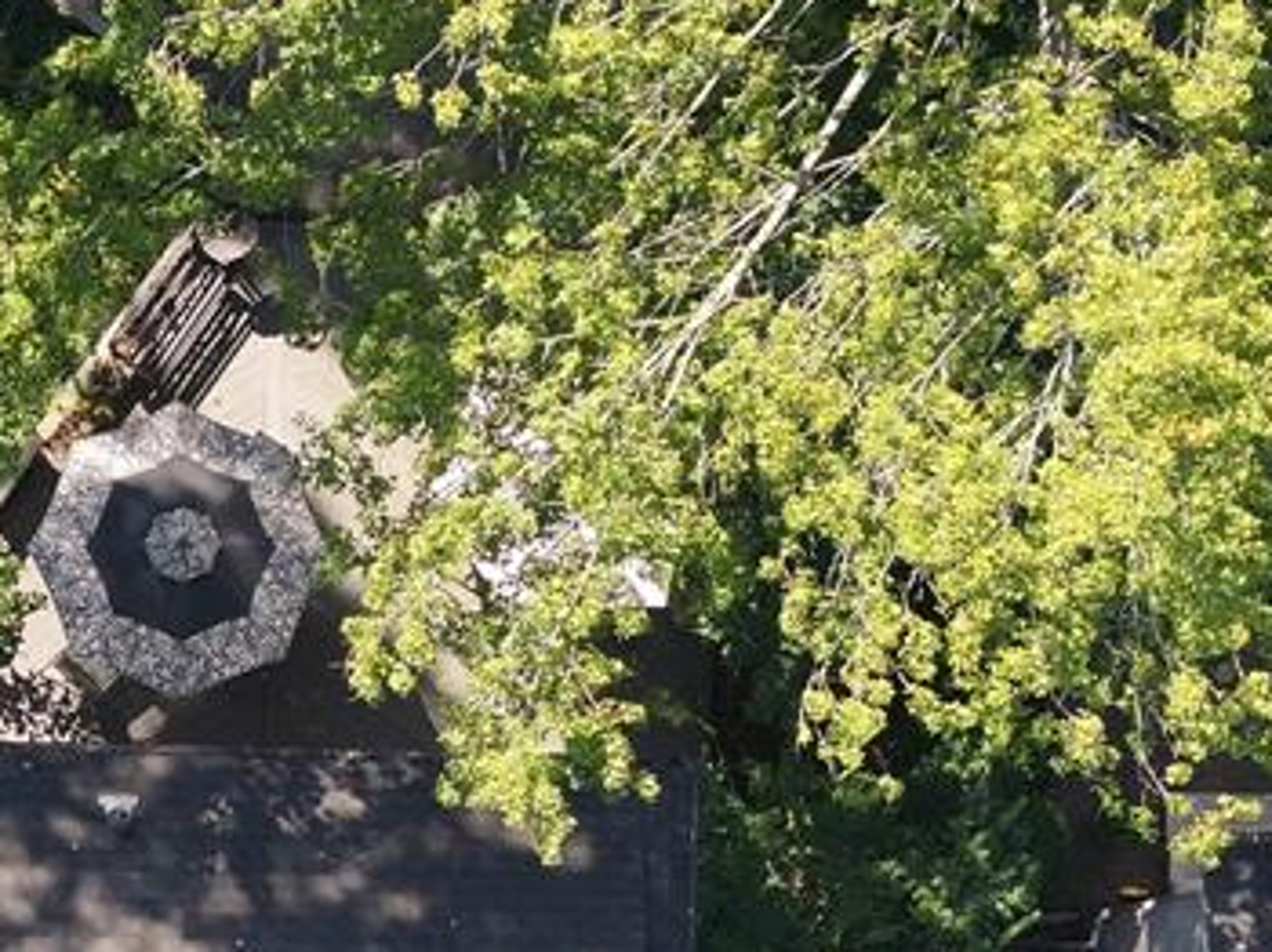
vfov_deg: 7.2
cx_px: -436
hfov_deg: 9.5
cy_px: 1228
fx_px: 7528
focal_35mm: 205
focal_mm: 19.35
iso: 360
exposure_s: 1/15
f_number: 2.8
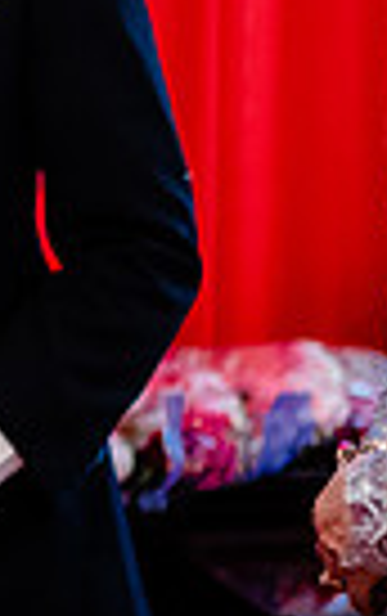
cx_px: -774
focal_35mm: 363
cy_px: -7
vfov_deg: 5.8
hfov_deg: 3.5
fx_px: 6107
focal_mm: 56
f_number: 1.2
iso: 800
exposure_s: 1/160
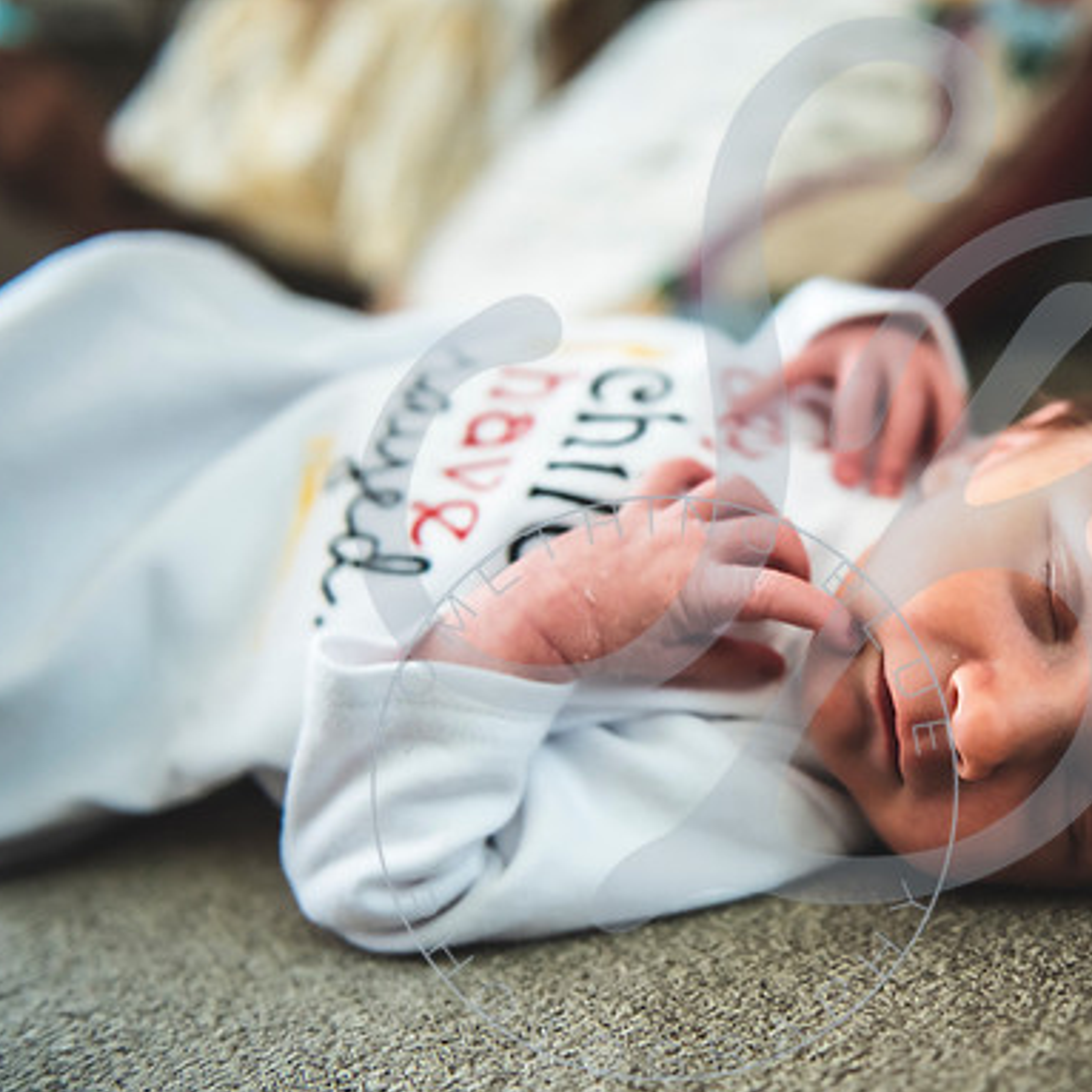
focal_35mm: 45
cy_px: 549
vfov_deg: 37.6
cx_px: 807
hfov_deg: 36.7
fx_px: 1606
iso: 1000
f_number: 2.8
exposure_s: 1/80
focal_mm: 35
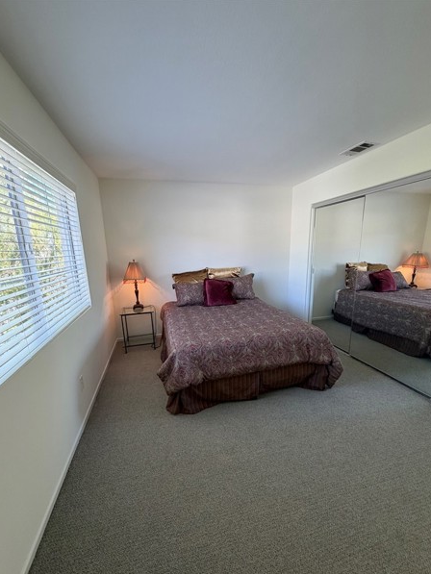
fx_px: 249
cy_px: 306
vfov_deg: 98.0
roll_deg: +1.4
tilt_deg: -13.0
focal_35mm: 15
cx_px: 221
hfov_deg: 81.7
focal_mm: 2.22
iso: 160
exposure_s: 1/120
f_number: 2.2
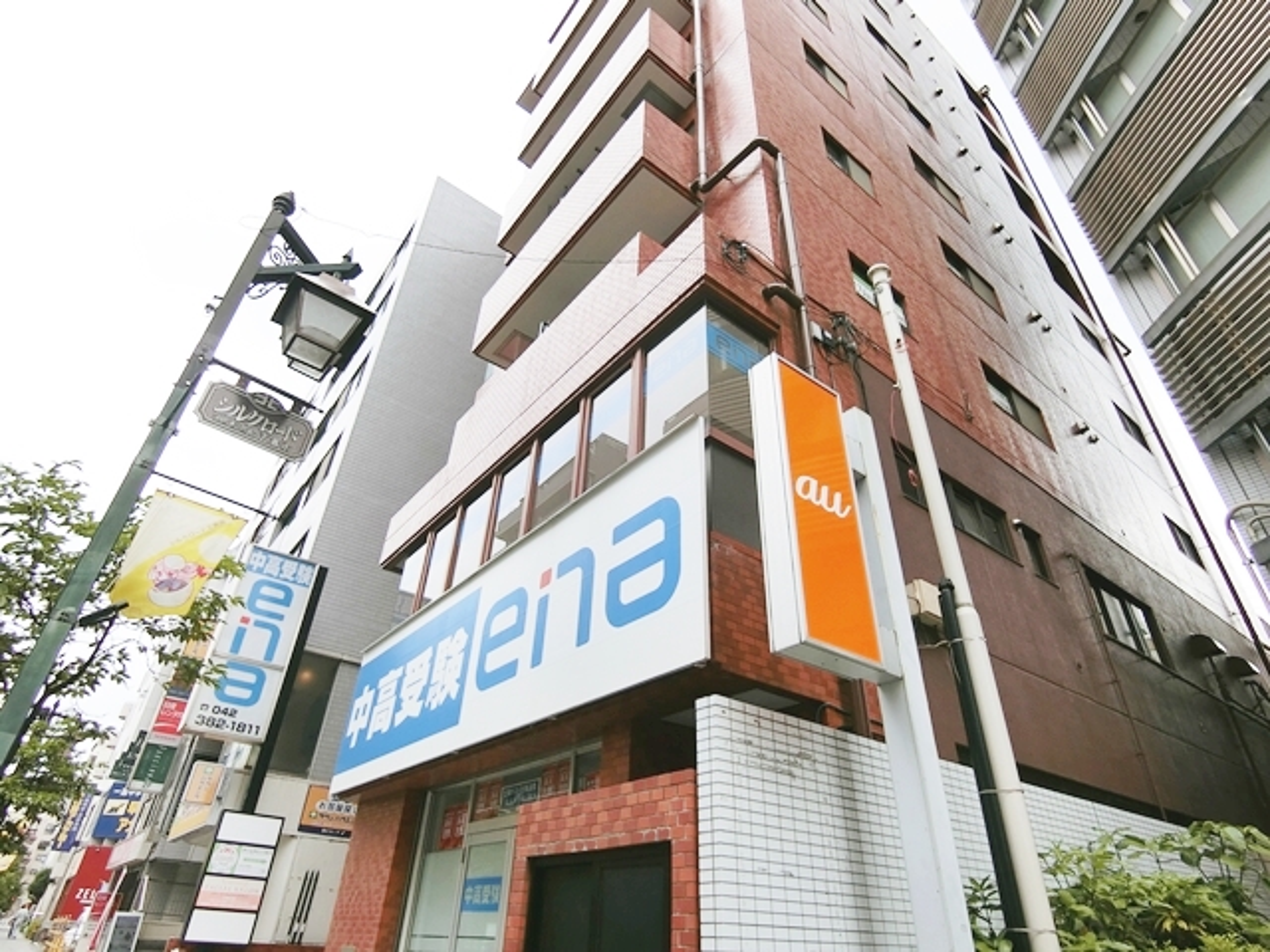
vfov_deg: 68.7
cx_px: 635
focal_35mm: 19
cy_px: 476
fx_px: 697
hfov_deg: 84.7
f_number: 2.7
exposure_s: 1/1000
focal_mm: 4.06
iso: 80
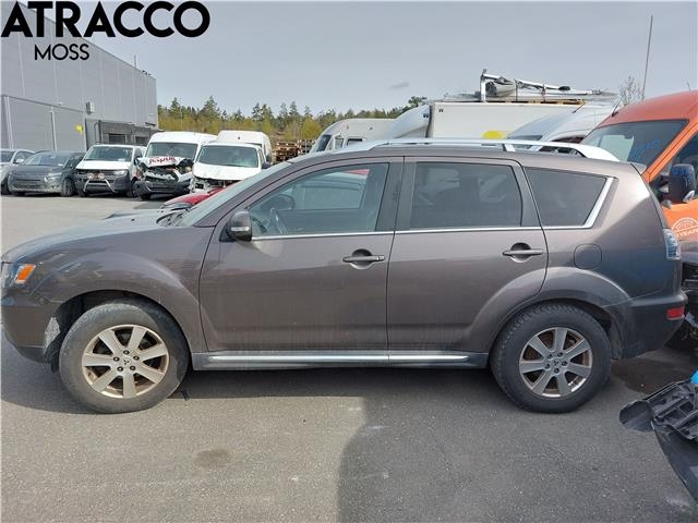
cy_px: 262
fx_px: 484
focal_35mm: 24
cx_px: 349
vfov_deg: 56.8
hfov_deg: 71.6
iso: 25
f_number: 1.8
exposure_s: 1/651
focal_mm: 5.23
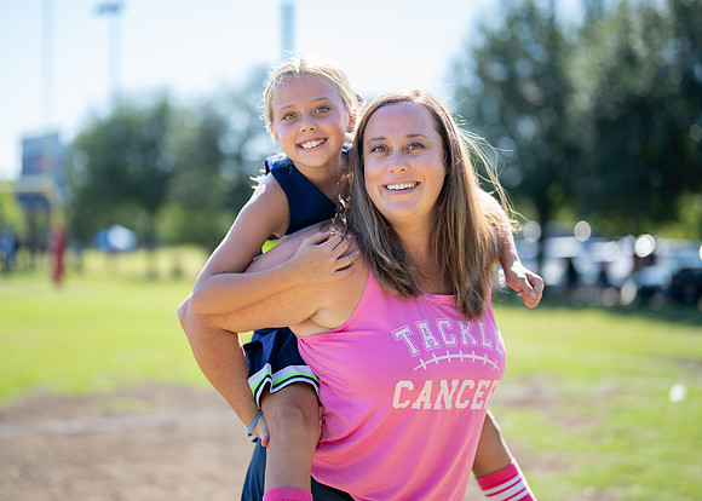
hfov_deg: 33.0
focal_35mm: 59
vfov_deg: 23.9
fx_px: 1183
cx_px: 319
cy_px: 225
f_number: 1.2
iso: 250
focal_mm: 50
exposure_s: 1/8000
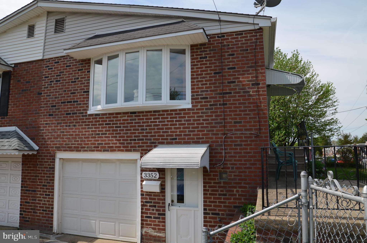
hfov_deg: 70.6
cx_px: 184
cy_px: 122
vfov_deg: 50.2
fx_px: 259
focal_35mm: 26
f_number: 8
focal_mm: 17
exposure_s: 1/250
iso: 110
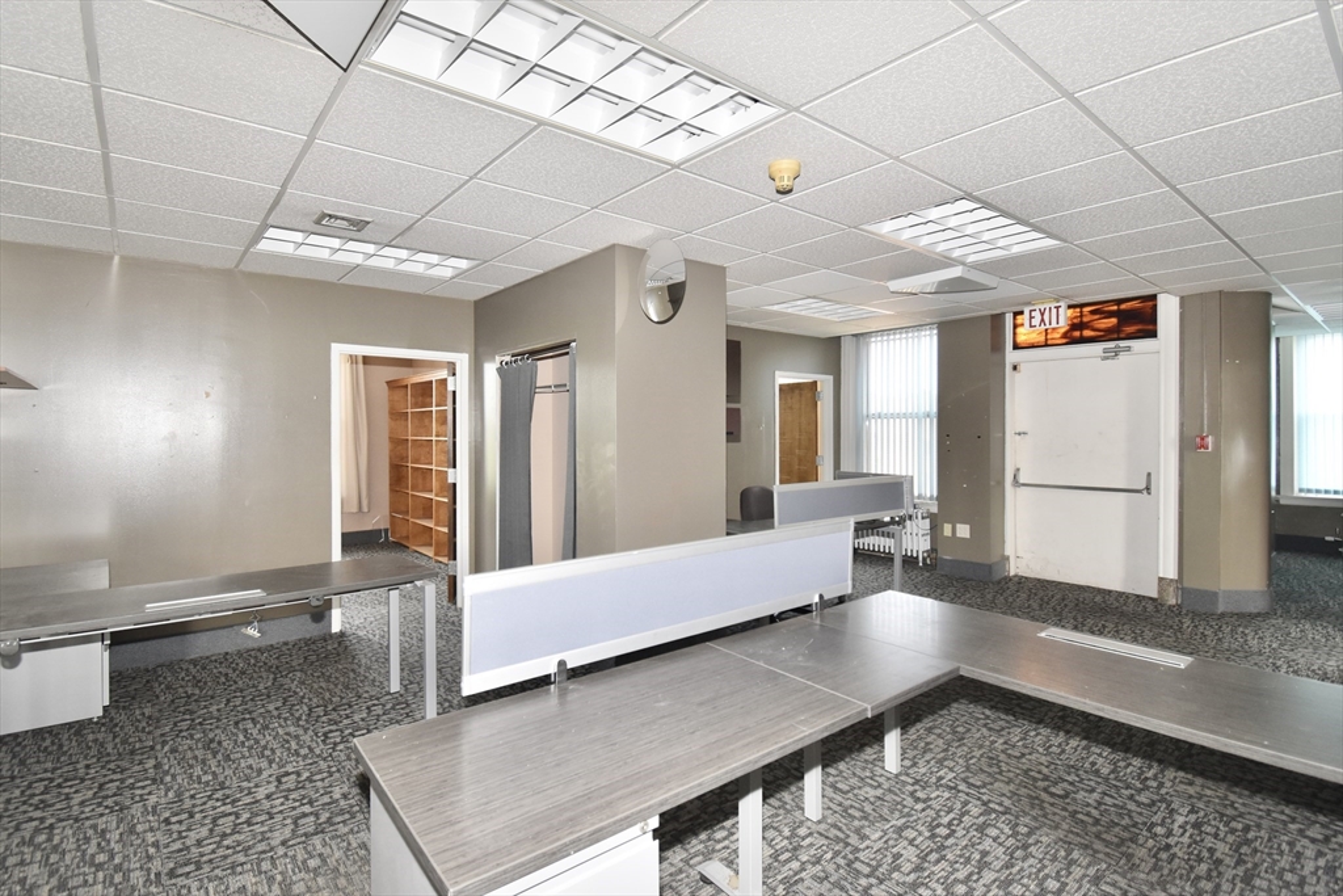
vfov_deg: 77.3
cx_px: 672
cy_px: 448
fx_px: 560
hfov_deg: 100.4
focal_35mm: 15
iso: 800
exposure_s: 1/80
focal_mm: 10
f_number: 4.5
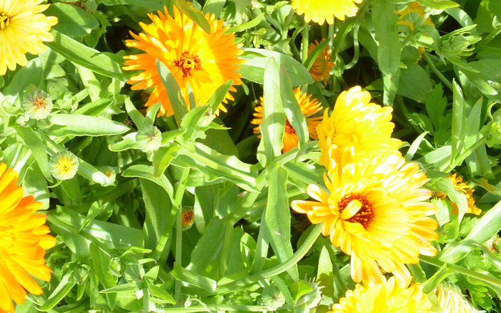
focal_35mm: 68
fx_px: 929
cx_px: 44
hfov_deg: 28.9
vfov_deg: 18.8
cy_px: 21
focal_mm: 20
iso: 800
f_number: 16
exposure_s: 1/100
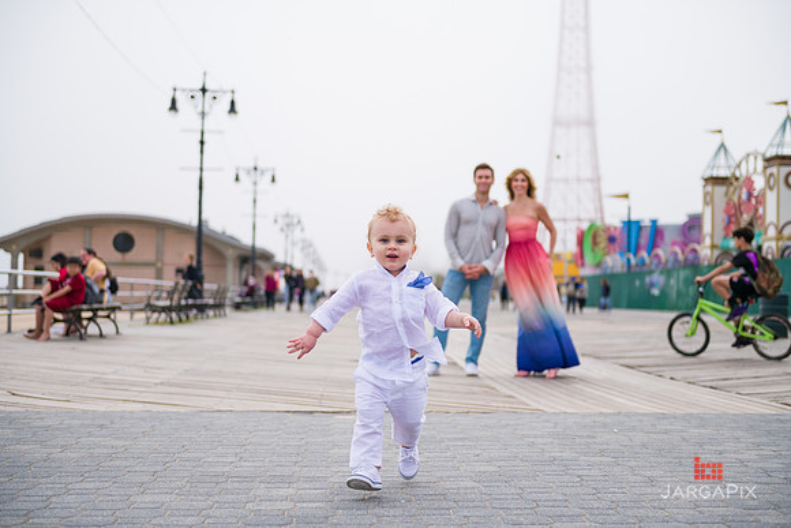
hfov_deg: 38.2
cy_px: 264
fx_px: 1143
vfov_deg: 26.0
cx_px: 396
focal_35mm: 52
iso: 200
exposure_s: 1/4000
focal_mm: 52
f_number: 3.2
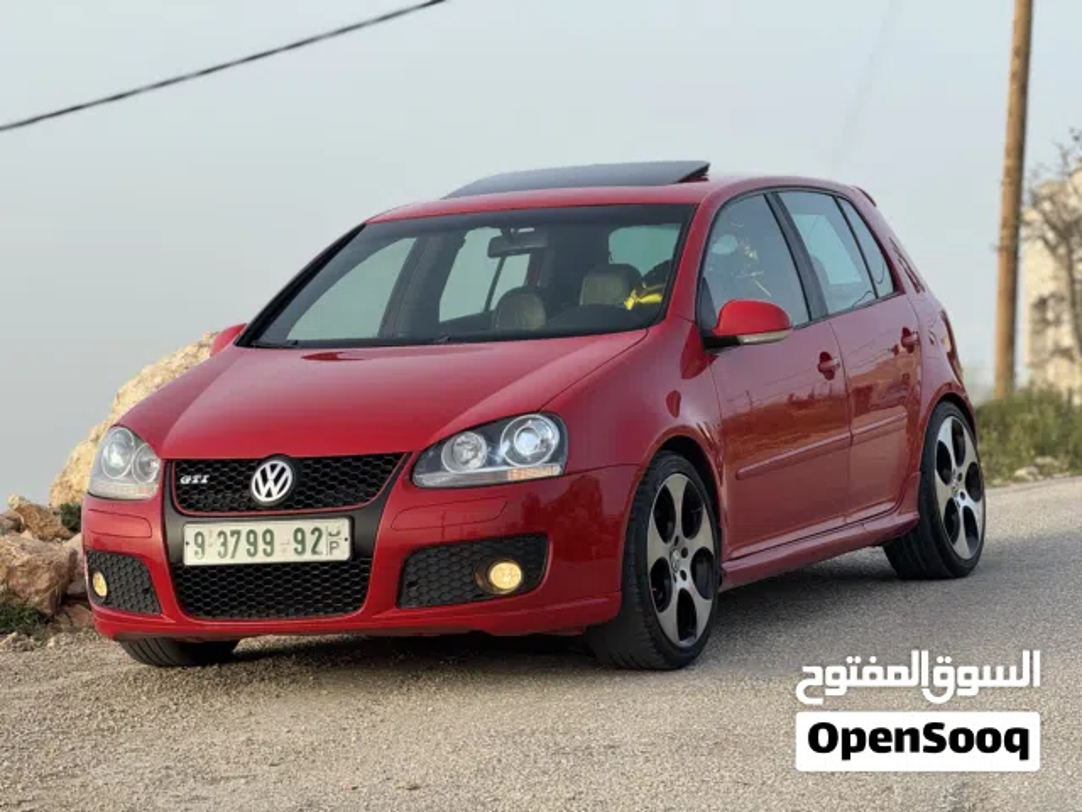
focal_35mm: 120
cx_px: 541
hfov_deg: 16.4
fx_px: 3751
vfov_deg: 12.3
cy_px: 406
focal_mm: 15.66
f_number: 2.8
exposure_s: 1/456
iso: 50
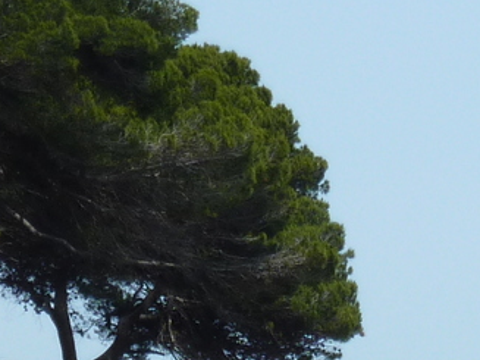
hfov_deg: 3.4
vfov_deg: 2.5
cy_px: 865
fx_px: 8067
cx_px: 424
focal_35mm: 582
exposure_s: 1/500
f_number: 4.4
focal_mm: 19.5
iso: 80
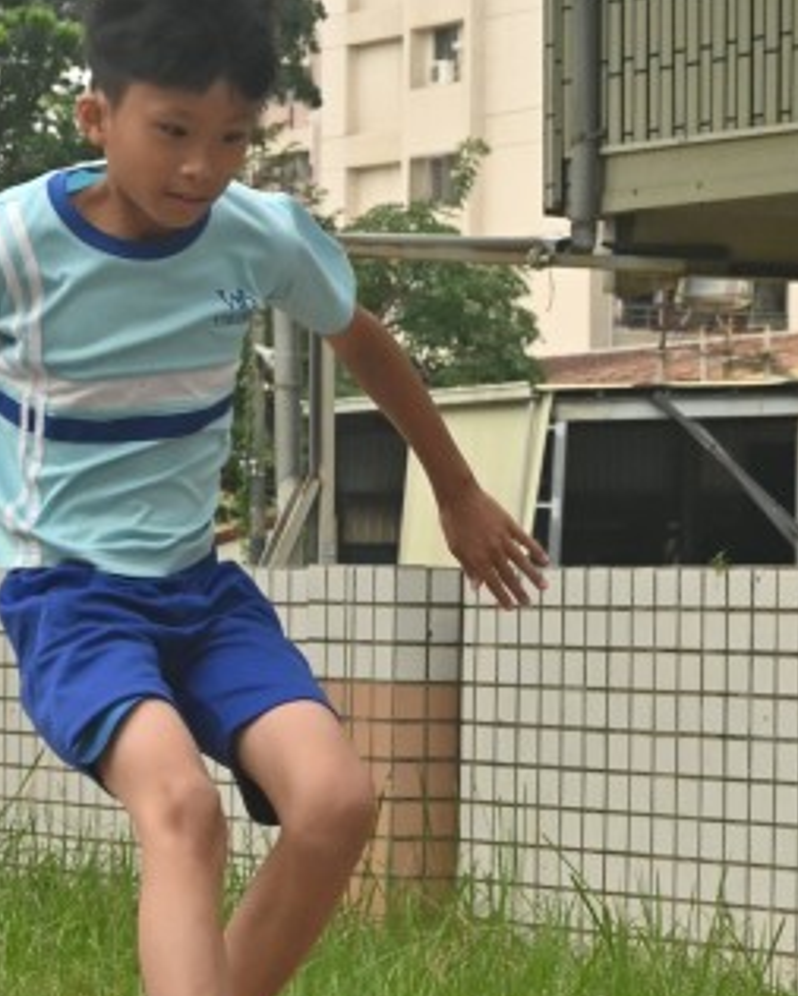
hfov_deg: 9.4
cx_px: 274
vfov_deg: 11.7
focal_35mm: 164
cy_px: 741
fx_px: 4839
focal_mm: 36
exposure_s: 1/2500
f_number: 5.3
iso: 1100
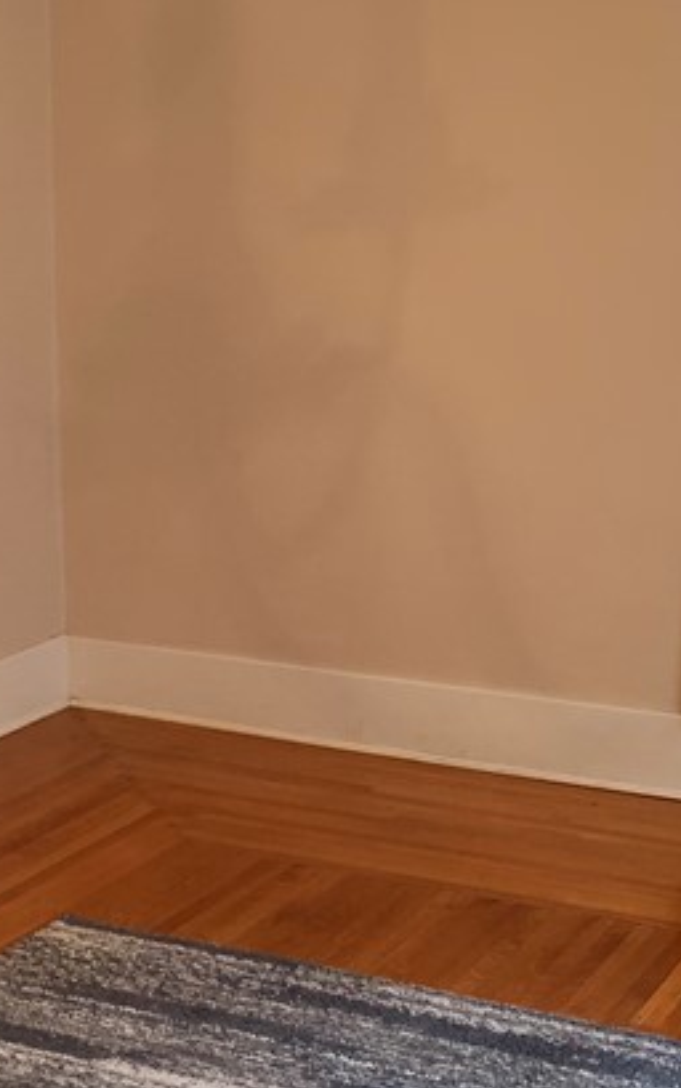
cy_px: 636
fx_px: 2047
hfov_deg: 18.9
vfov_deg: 29.7
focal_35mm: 69
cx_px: 301
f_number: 1.8
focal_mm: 4.25
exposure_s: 1/60
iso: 250
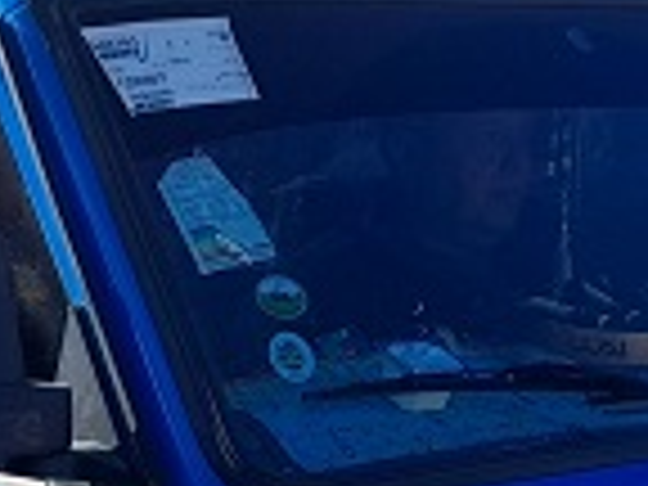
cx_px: 153
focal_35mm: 133
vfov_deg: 10.8
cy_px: 675
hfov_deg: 14.8
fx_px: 2490
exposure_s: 1/462
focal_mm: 4.6
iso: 20
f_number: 2
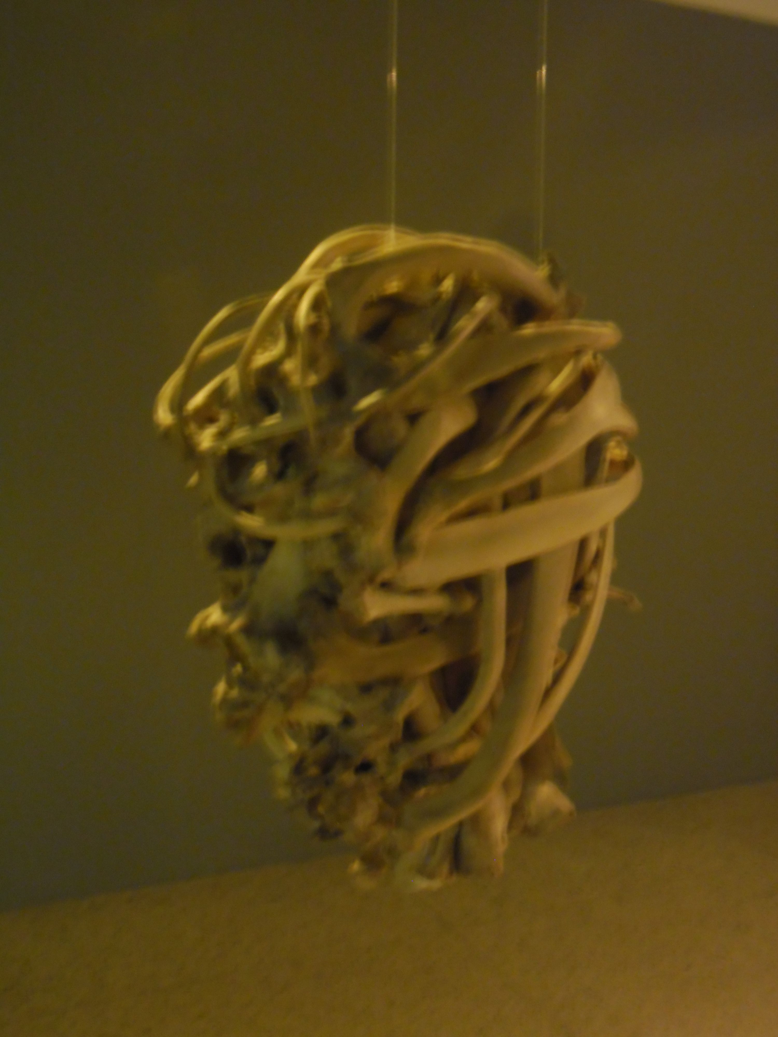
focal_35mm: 37
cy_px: 518
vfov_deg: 50.1
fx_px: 1109
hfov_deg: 38.7
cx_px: 389
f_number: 4
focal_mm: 6.6
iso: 400
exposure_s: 1
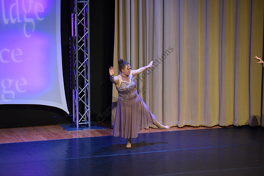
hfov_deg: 16.8
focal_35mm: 122
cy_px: 88
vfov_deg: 11.2
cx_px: 132
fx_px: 895
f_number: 2.8
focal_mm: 122
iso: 1250
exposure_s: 1/250
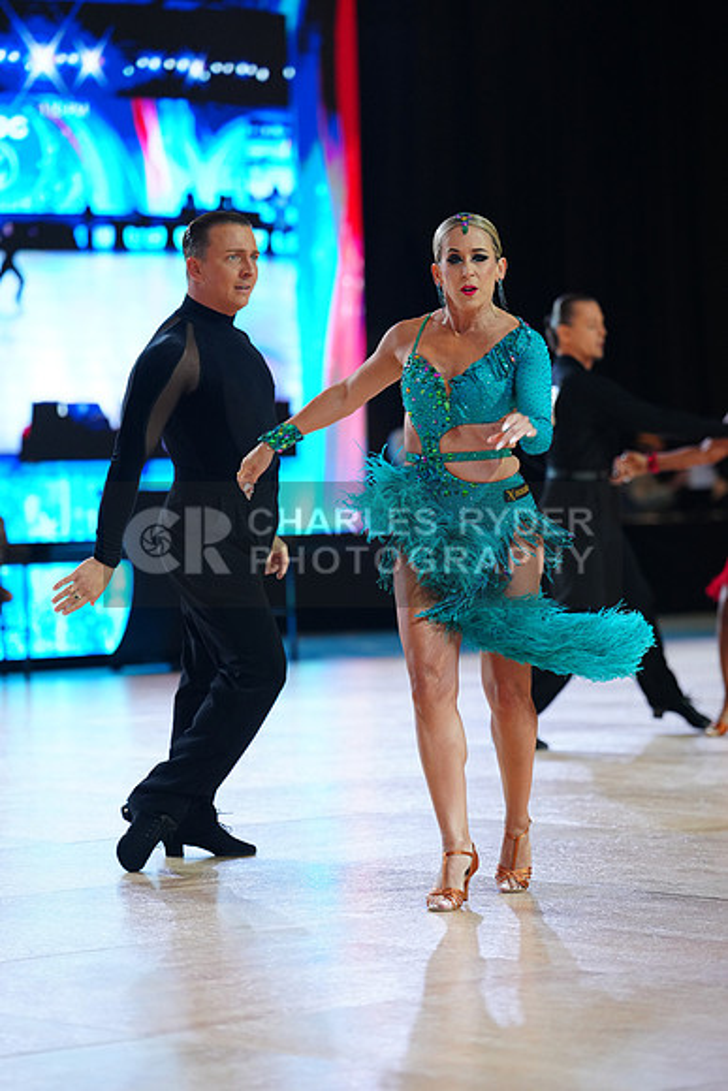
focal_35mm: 133
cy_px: 546
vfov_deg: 15.4
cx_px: 364
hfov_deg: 10.3
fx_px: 4032
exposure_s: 1/500
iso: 2000
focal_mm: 133
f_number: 2.8
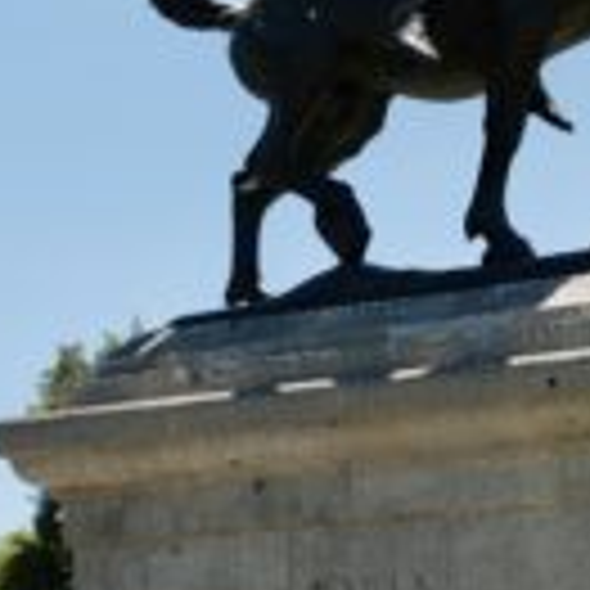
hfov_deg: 13.3
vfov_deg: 13.2
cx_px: 239
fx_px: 2538
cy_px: 133
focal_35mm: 132
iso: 100
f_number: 7.1
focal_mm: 27
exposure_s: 1/200
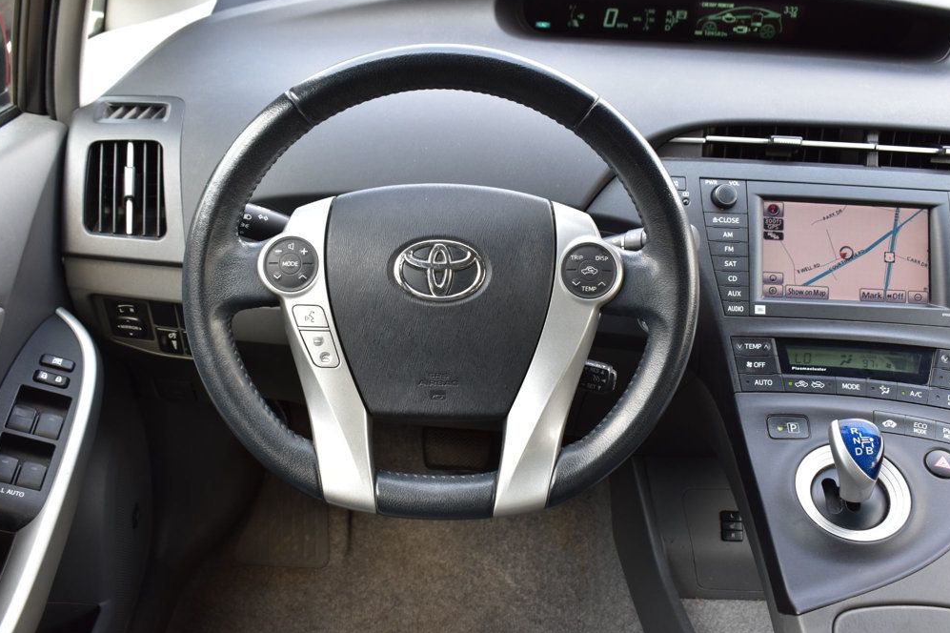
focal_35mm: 39
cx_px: 475
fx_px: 1016
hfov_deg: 50.1
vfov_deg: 34.6
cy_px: 320
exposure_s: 1/50
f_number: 8
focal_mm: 25
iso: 400
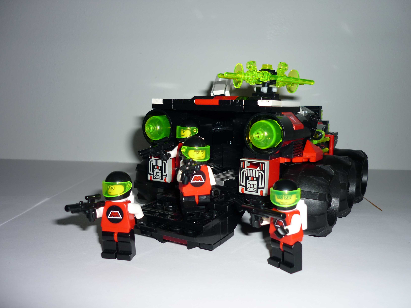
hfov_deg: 55.4
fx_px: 392
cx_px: 206
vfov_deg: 42.9
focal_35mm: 33
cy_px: 154
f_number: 2.8
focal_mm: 5.5
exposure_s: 1/60
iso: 100
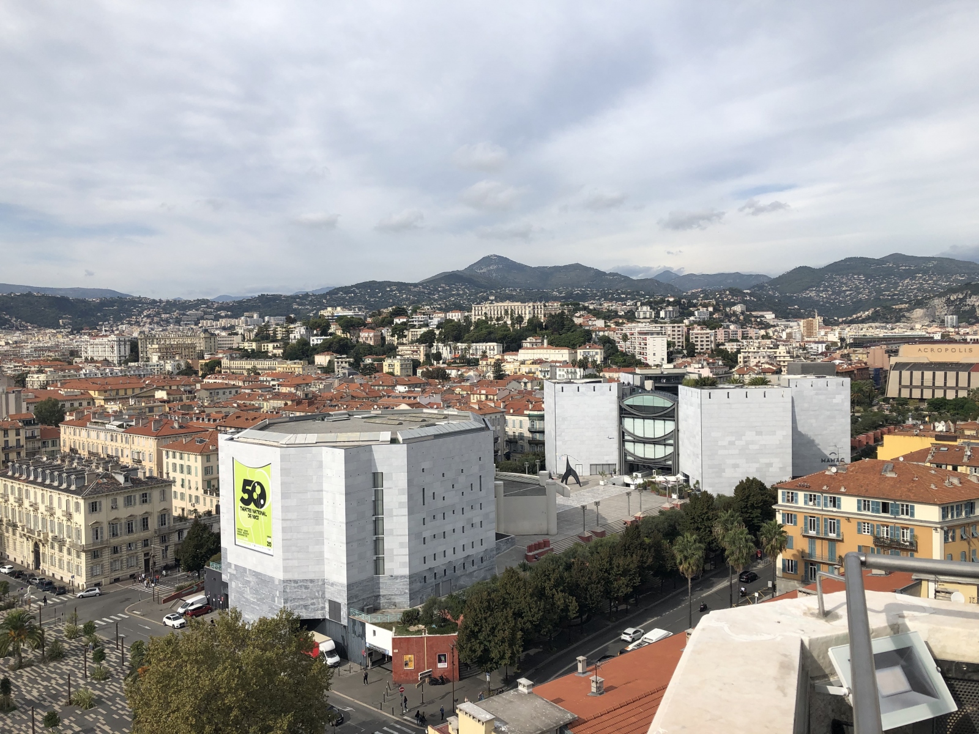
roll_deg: +0.0
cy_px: 367
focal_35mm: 28
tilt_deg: -0.6
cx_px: 490
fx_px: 792
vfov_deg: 49.7
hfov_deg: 63.4
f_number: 1.8
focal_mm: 3.99
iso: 20
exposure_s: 1/3003
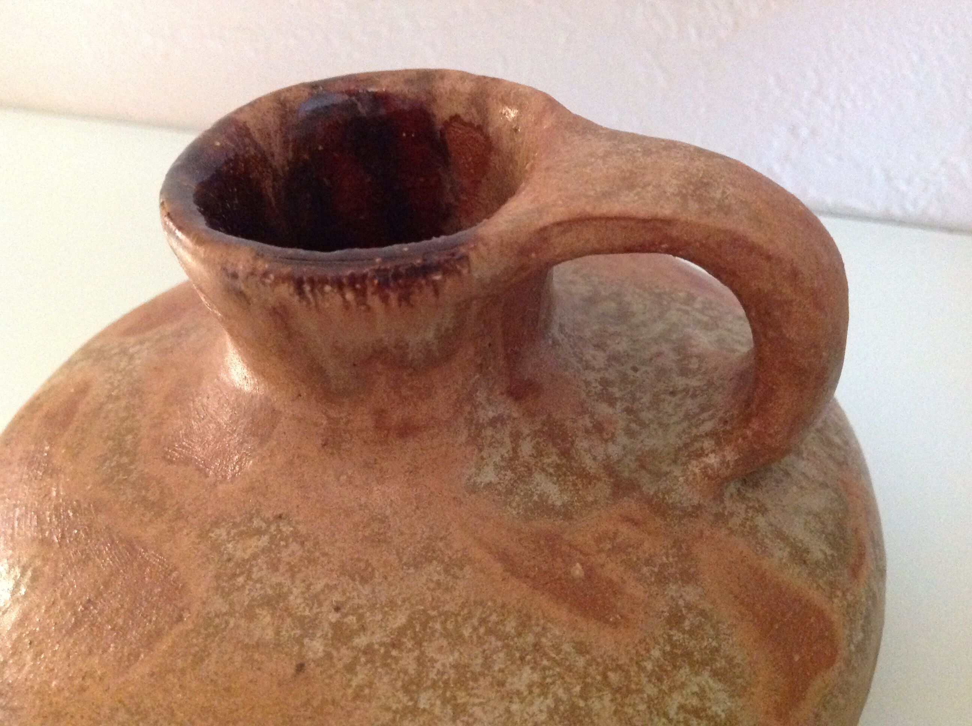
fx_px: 981
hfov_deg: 52.7
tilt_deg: -37.9
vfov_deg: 40.6
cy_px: 363
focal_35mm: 35
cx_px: 486
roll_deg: +5.6
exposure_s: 1/17
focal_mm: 4.28
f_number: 2.4
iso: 640
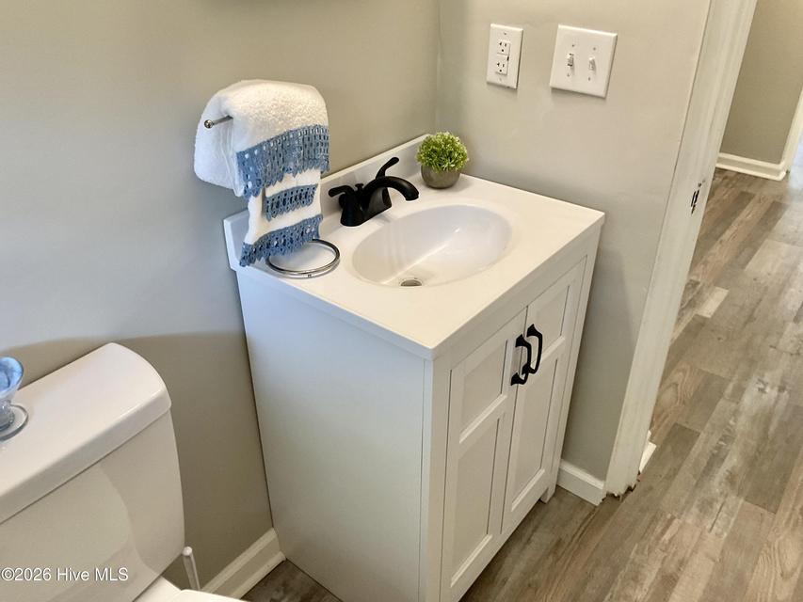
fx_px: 673
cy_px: 301
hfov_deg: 61.7
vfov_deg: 48.2
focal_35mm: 29
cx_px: 402
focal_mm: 3
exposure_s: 1/60
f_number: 1.8
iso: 100
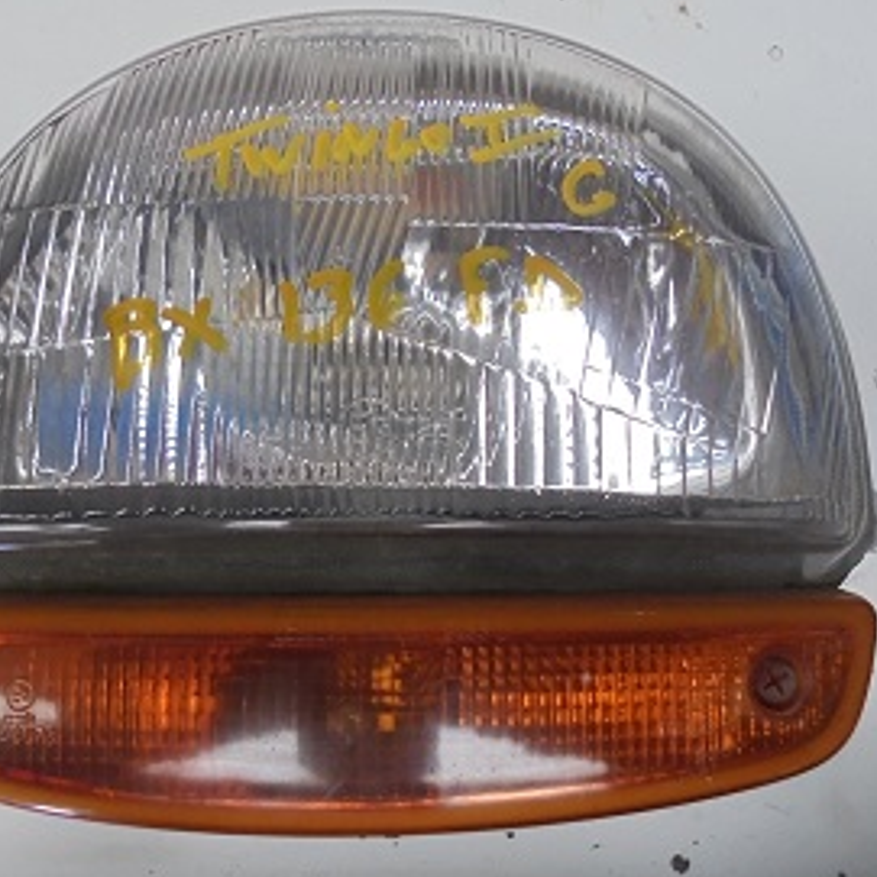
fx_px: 946
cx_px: 383
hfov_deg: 49.6
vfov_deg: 49.7
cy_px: 453
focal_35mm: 33
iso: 400
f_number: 3.5
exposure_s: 1/15
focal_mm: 4.6
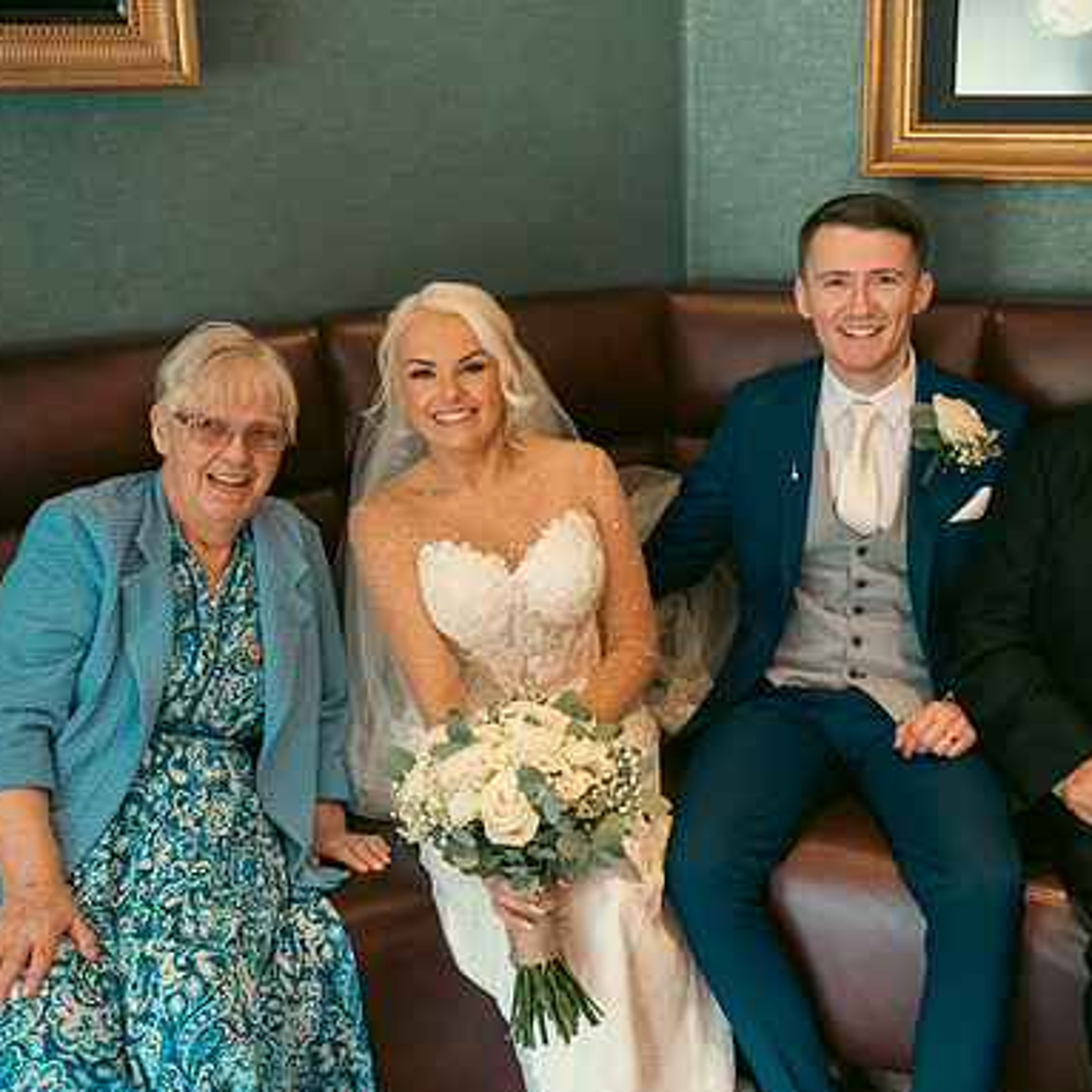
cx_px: 670
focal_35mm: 45
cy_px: 546
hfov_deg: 37.4
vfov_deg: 37.6
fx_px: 1606
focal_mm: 35
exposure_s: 1/160
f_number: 3.5
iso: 800
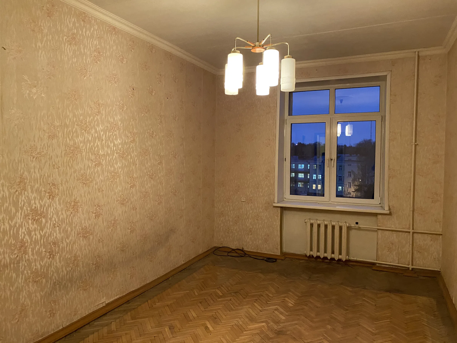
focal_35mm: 26
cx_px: 228
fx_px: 343
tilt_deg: -1.0
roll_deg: +0.7
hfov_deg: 67.3
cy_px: 172
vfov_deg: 53.1
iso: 500
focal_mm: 4.25
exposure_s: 1/33
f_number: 1.8
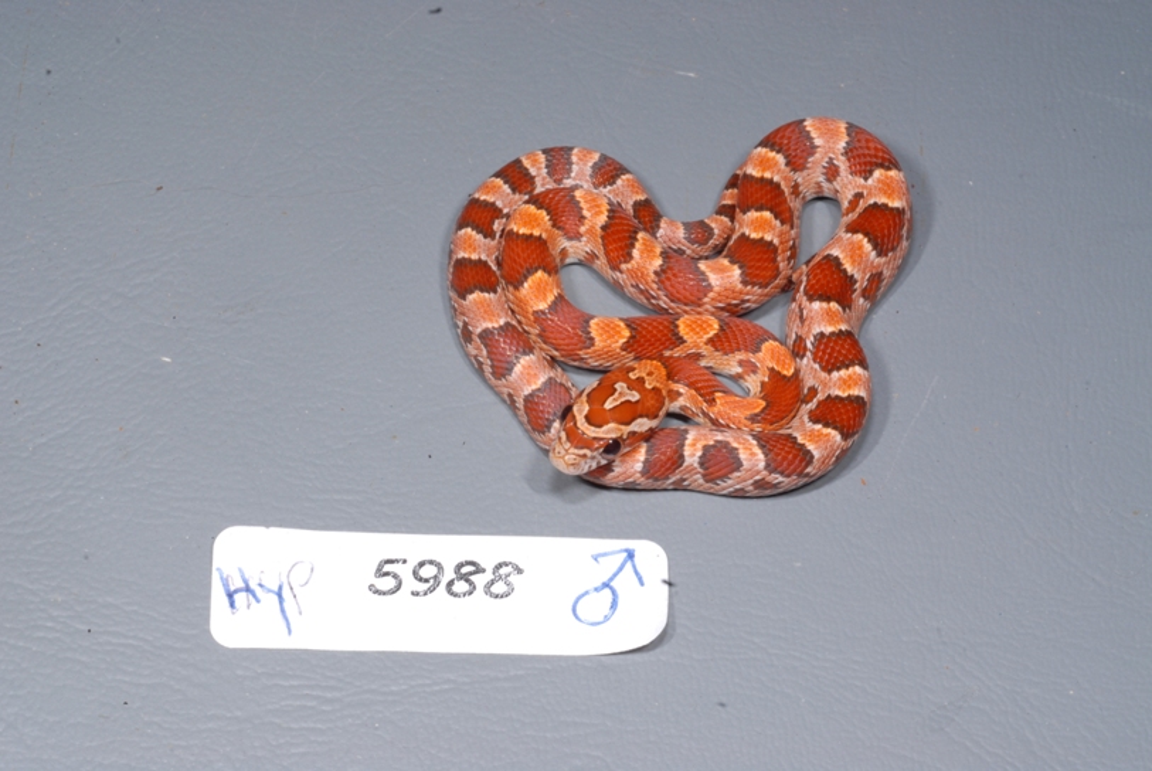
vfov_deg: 15.2
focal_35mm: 90
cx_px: 576
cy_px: 386
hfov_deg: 22.6
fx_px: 2883
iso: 200
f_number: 36
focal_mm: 60
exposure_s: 1/60
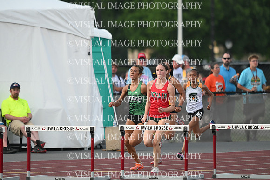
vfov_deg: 2.7
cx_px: 135
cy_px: 90
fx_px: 3826
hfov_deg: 4.0
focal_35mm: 510
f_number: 6.3
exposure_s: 1/2500
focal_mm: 510
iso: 2500
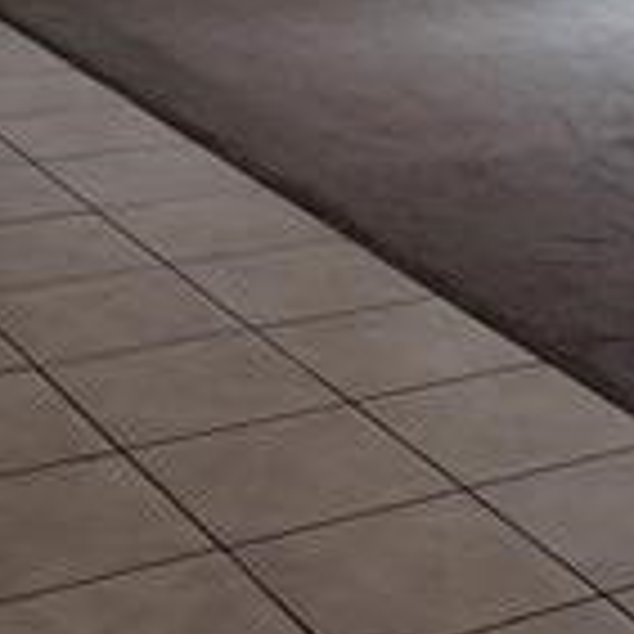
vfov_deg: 17.7
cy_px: 180
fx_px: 2031
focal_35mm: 98
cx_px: 719
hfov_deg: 17.1
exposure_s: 1/120
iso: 160
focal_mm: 4.3
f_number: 2.4
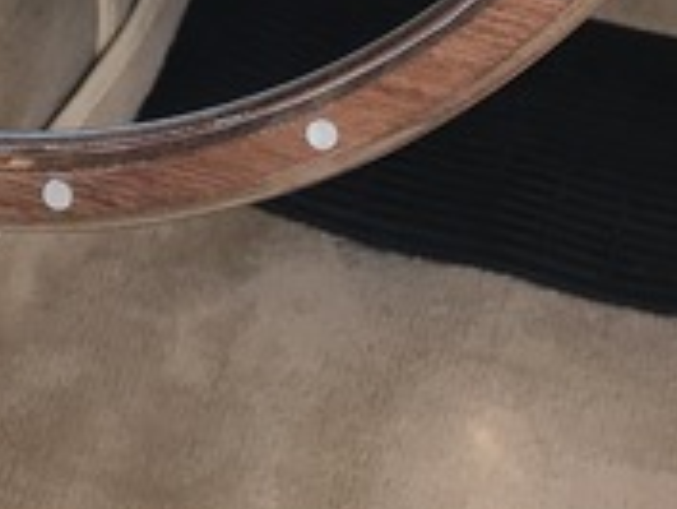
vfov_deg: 10.2
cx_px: -344
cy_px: -224
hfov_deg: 13.1
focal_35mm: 142
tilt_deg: -30.7
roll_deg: +1.1
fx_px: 2779
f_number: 1.8
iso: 20
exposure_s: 1/351
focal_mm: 3.99
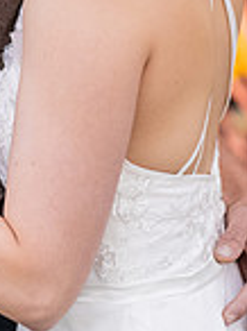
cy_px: -131
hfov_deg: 8.9
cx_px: -91
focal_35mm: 163
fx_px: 1555
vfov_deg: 11.7
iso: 500
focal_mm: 55
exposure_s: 1/160
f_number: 2.2
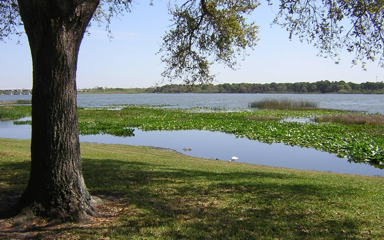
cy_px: 116
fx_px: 408
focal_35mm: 39
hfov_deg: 50.4
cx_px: 192
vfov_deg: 32.7
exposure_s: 1/307
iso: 100
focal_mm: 4.7
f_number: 5.2
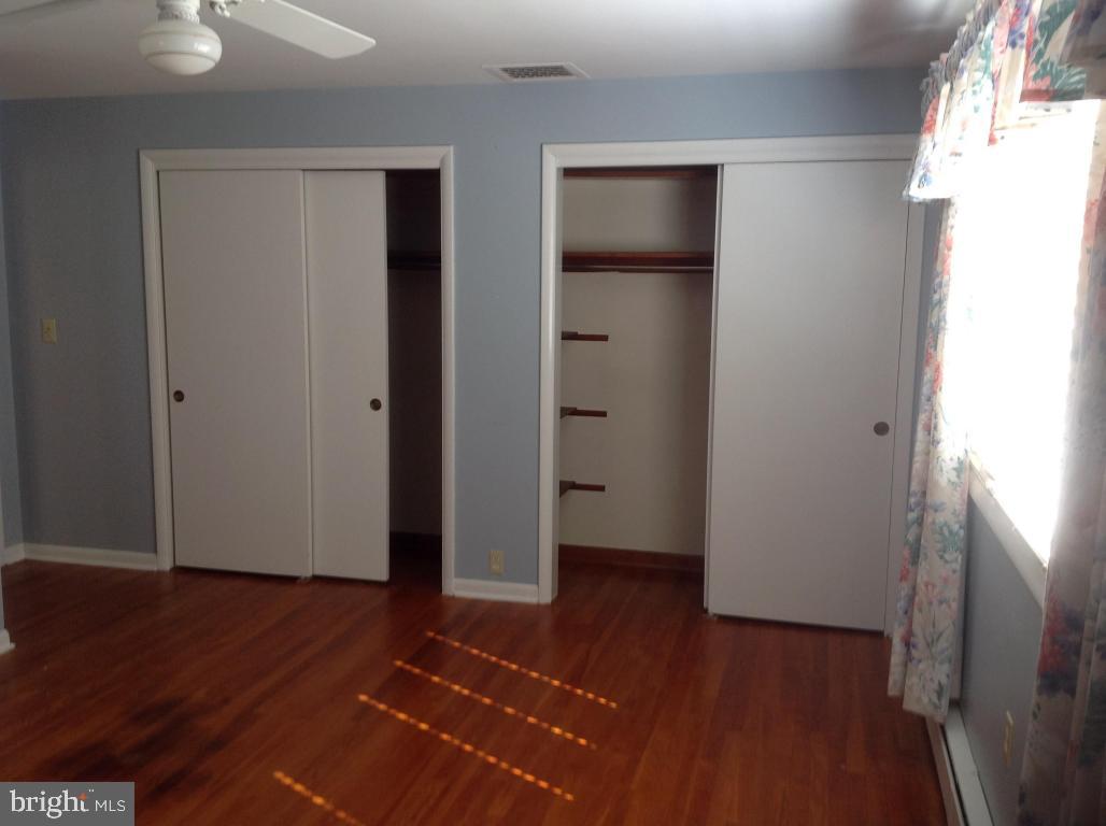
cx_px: 553
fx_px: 1117
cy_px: 413
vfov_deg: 40.6
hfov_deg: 52.7
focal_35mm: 35
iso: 50
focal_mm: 4.28
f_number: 2.4
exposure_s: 1/20
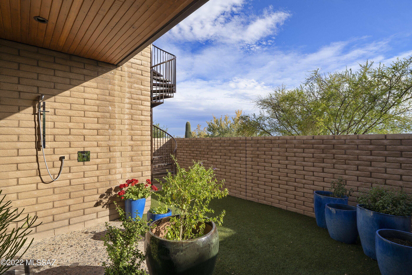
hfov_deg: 93.3
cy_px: 138
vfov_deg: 70.4
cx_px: 206
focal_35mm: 17
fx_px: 195
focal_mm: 17
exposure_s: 1/100
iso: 100
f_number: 11
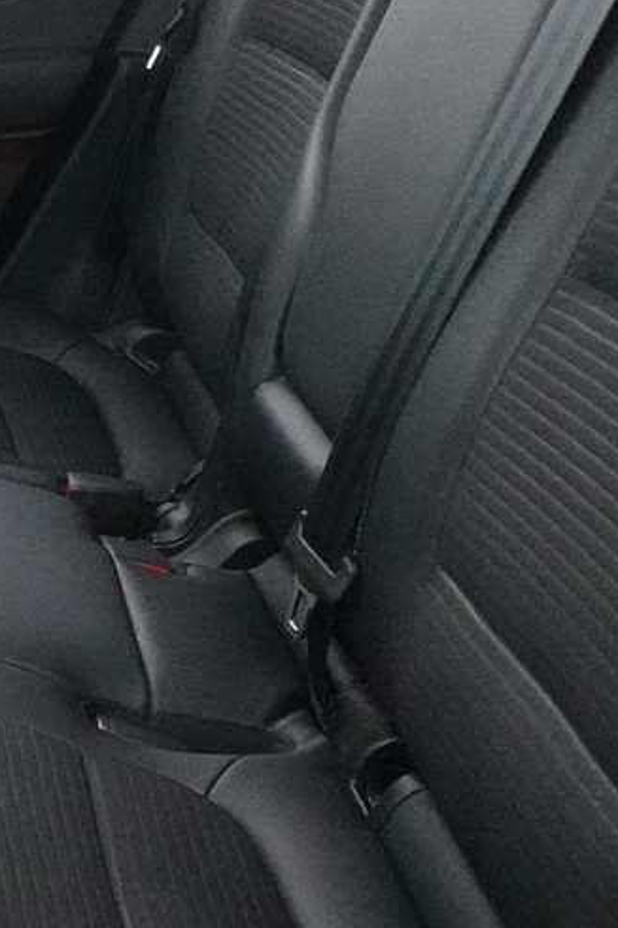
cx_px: -444
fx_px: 1701
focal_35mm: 66
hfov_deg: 17.4
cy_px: 467
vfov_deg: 30.5
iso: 6400
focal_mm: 7.6
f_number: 2
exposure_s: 1/80
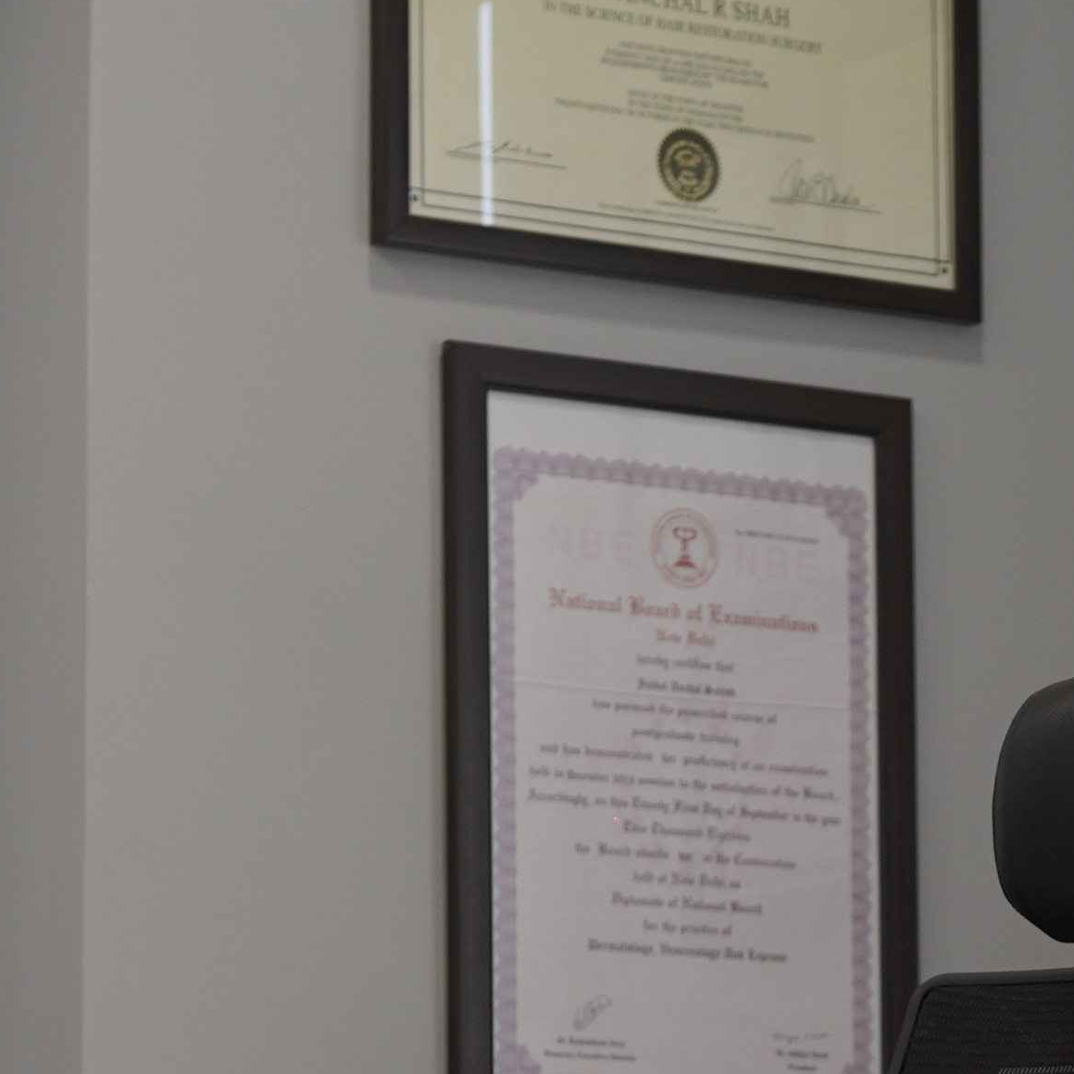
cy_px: 1265
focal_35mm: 204
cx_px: 1154
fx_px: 7161
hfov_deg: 8.5
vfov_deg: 8.5
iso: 200
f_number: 2.8
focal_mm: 35
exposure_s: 1/160
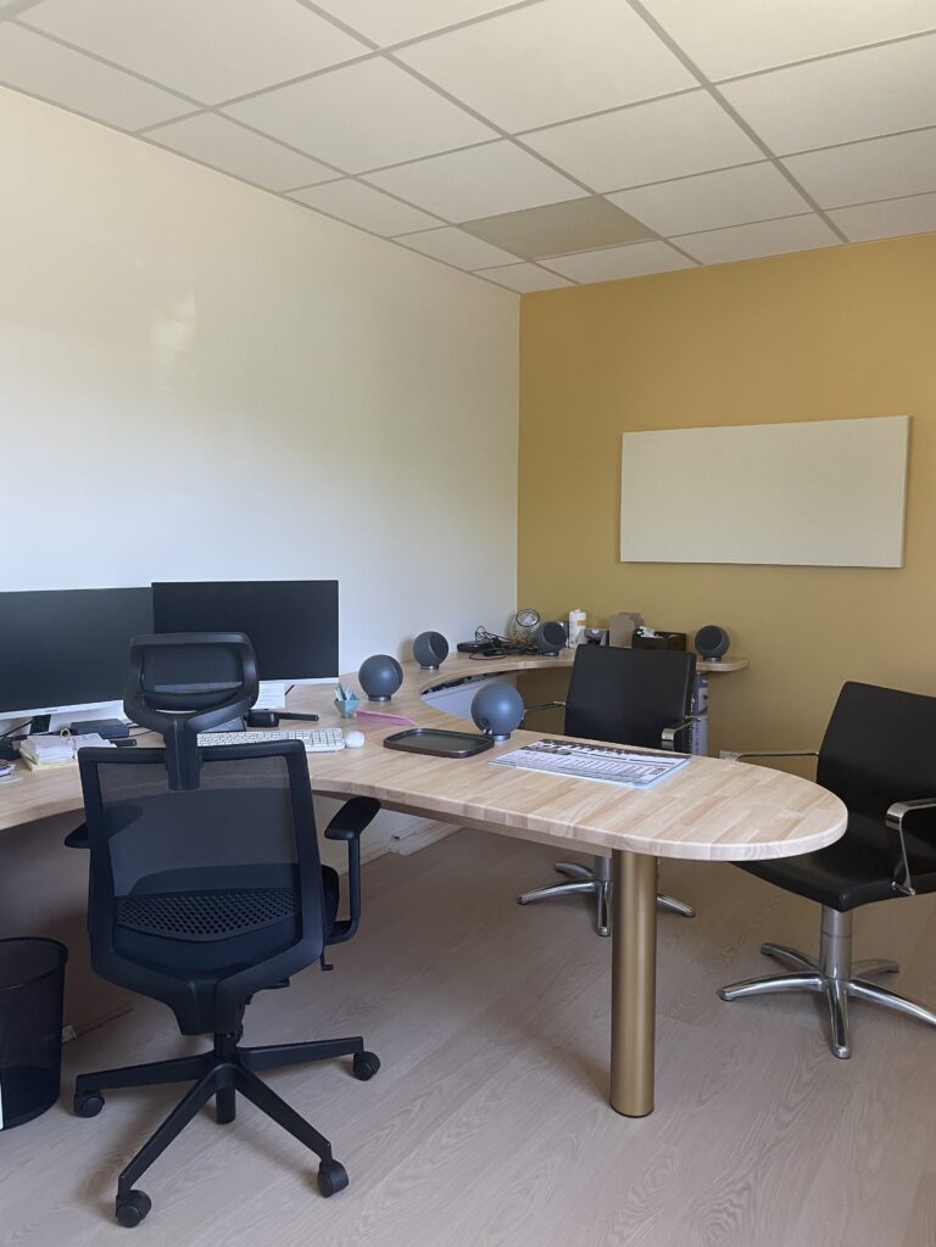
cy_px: 624
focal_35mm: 26
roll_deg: +0.4
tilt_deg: -4.9
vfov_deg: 67.3
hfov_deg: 53.1
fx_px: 937
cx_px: 468
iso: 125
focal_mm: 4.2
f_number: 1.6
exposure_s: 1/73
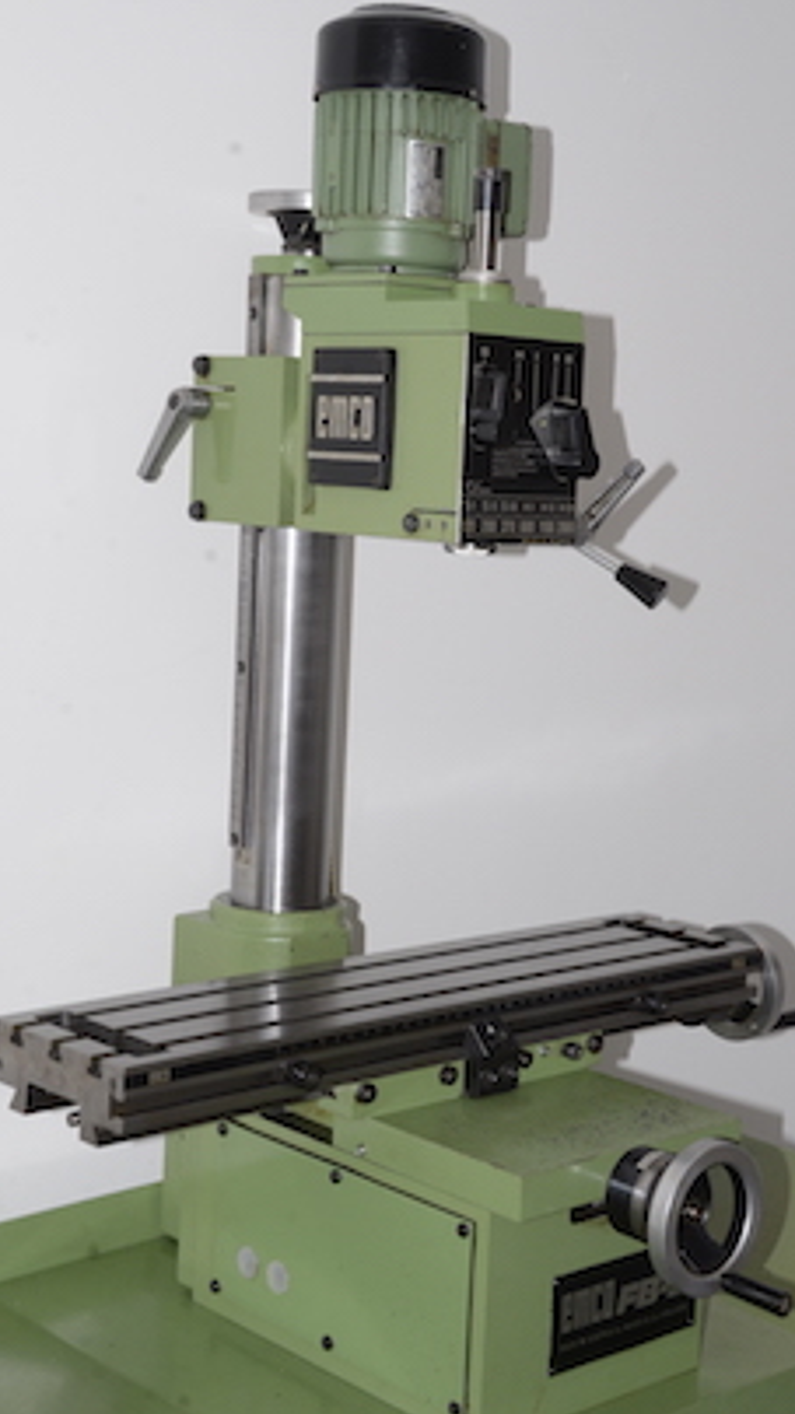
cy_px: 704
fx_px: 2138
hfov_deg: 21.1
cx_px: 438
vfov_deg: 36.6
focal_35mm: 57
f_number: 14
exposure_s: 1/60
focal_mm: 36
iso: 800
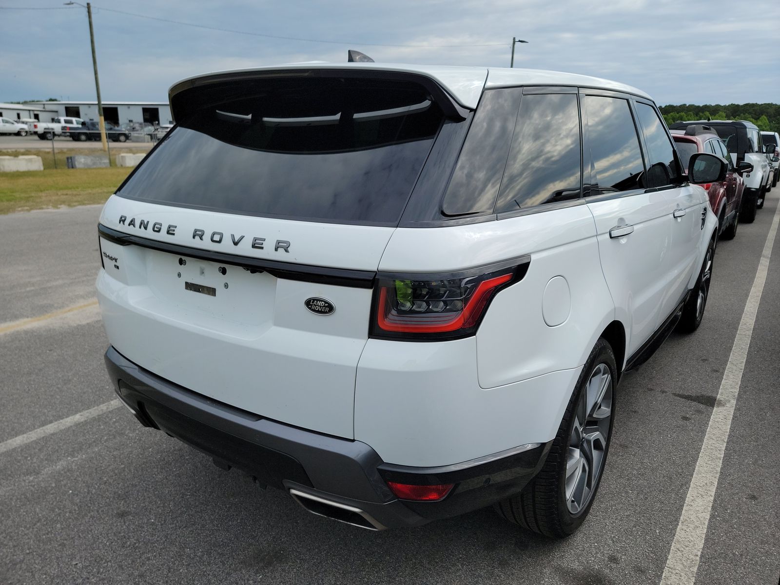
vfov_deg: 56.8
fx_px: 541
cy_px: 292
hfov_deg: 71.6
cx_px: 390
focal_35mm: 24
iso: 50
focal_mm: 6.7
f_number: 1.8
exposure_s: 1/712
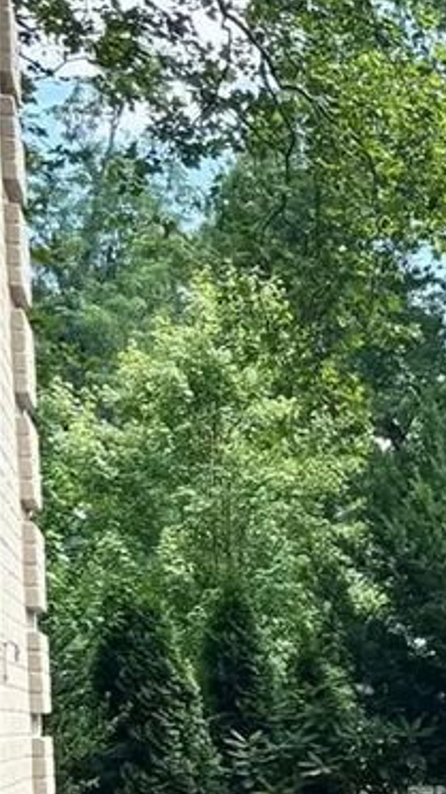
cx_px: 1090
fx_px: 2189
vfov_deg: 19.8
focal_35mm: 104
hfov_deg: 10.1
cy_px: 833
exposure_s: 1/732
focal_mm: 5.96
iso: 50
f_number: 1.6
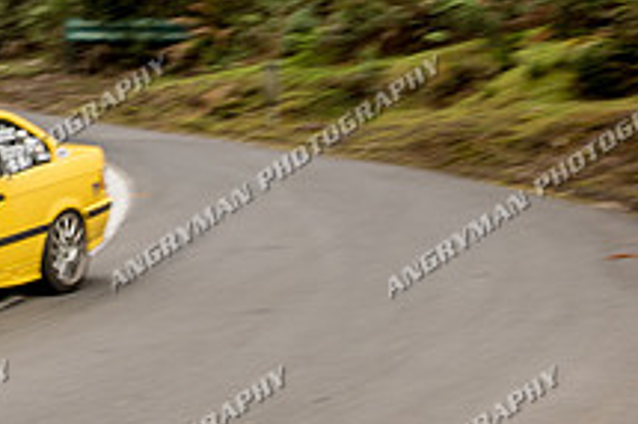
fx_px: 2107
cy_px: 56
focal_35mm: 119
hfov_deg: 16.8
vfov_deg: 11.4
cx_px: -38
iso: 80
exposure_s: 1/100
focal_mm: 28
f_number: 8
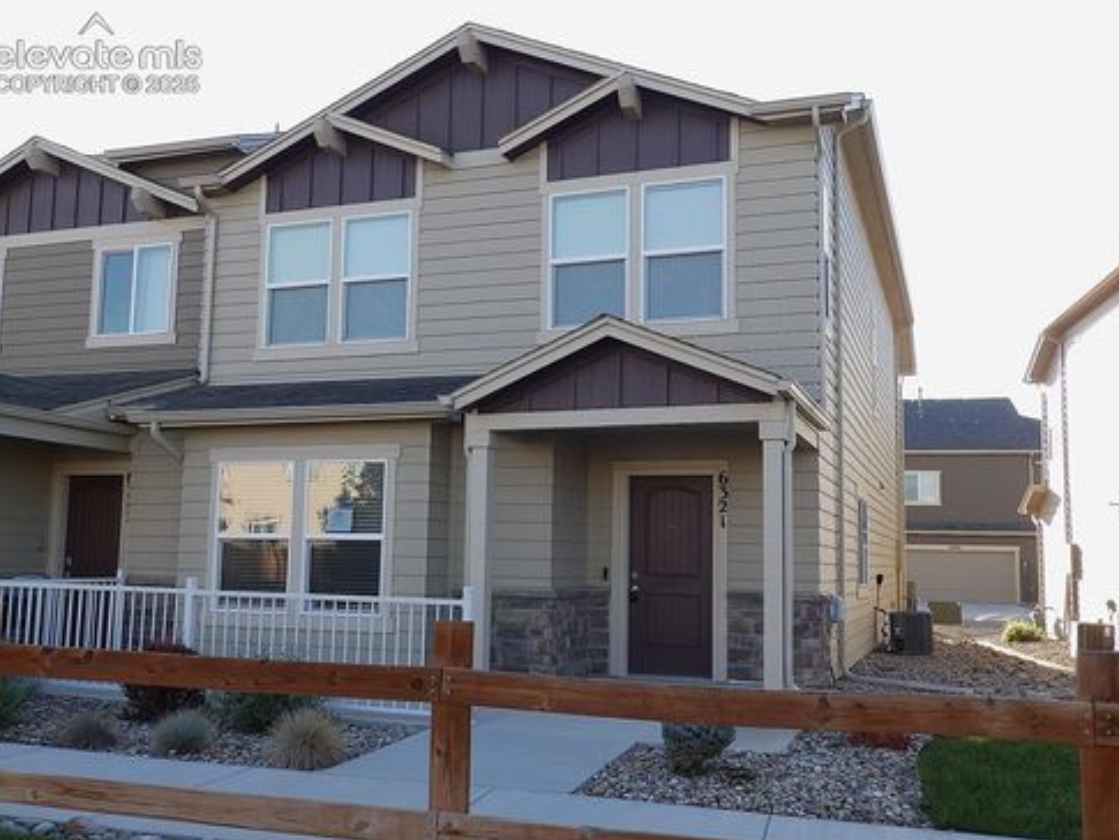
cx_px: 558
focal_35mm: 33
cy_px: 426
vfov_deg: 43.0
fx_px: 1067
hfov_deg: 55.3
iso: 80
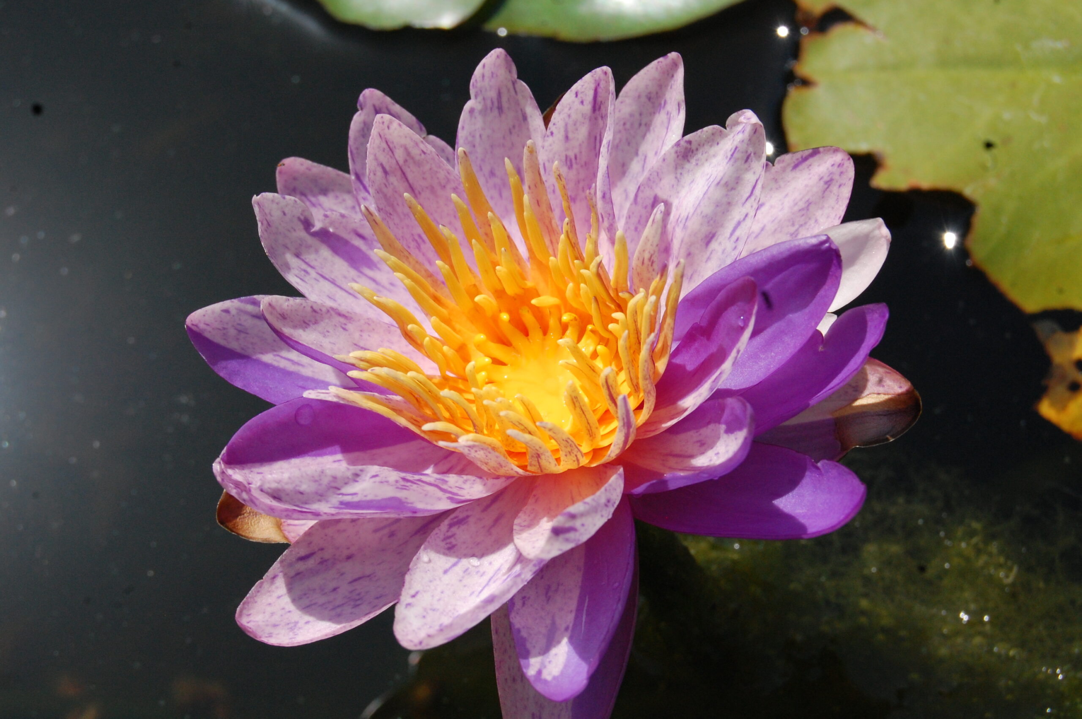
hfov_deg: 24.6
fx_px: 2477
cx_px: 541
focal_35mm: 82
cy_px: 360
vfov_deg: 16.5
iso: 800
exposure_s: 1/800
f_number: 14
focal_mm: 55
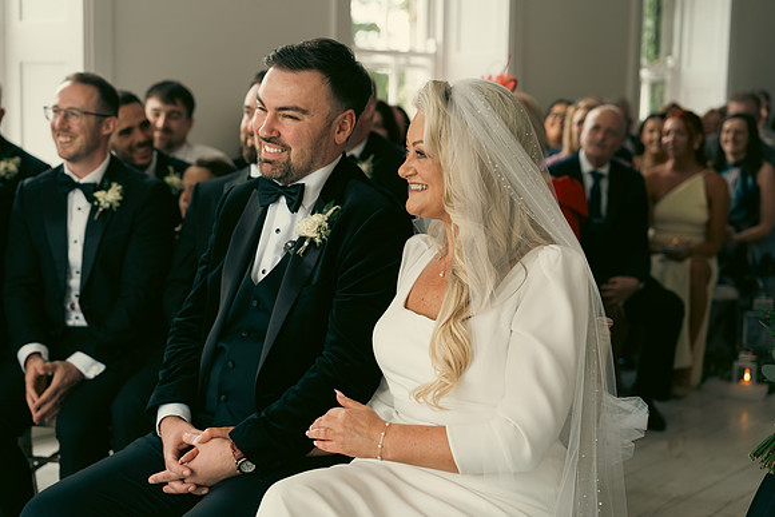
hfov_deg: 33.4
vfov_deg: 22.6
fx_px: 1292
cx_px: 388
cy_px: 258
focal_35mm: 60
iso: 250
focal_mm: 60
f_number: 3.5
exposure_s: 1/160
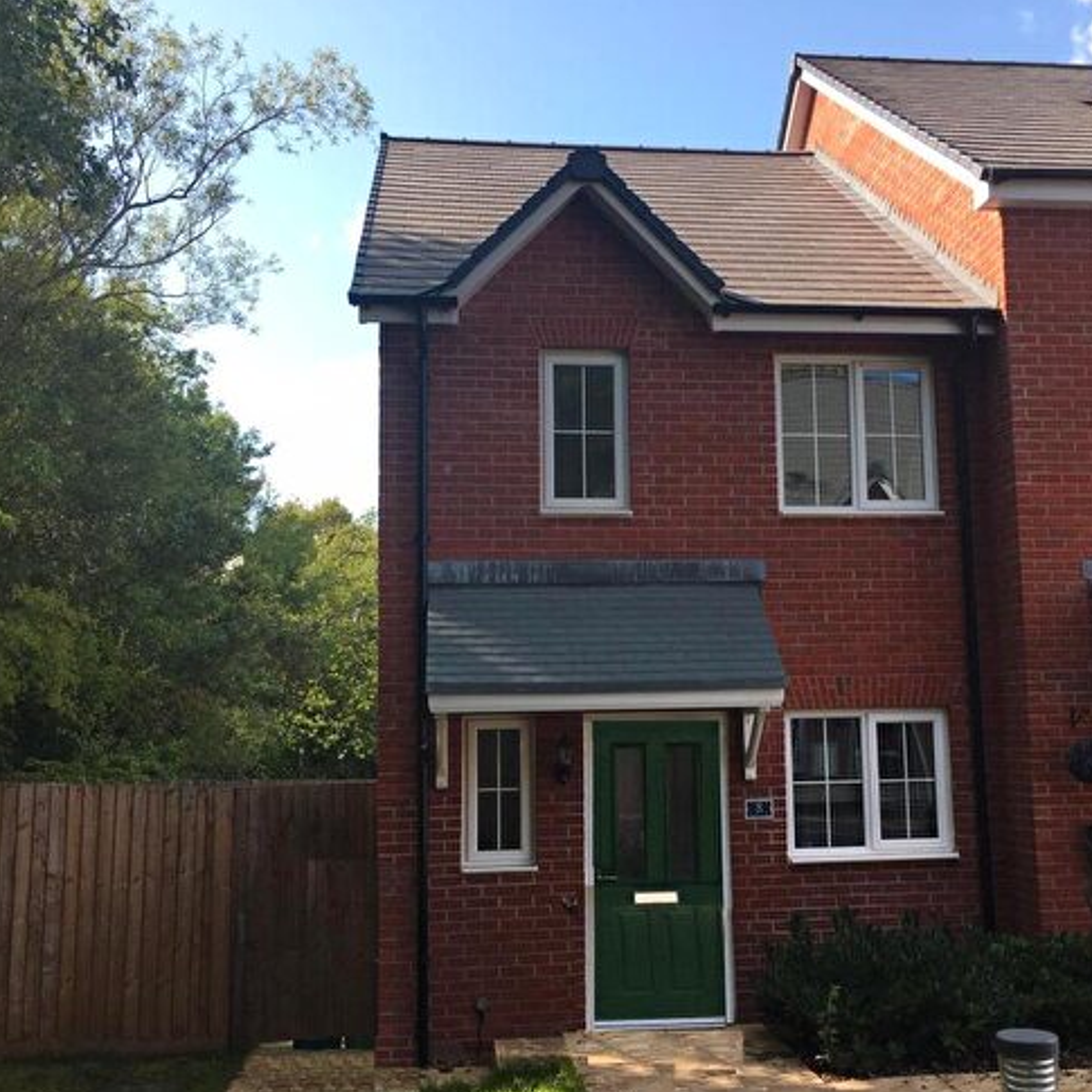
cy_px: 580
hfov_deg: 44.8
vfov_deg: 44.9
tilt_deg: +6.2
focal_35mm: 37
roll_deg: +1.2
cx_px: 633
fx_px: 1321
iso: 25
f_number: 2.2
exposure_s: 1/565
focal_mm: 4.15
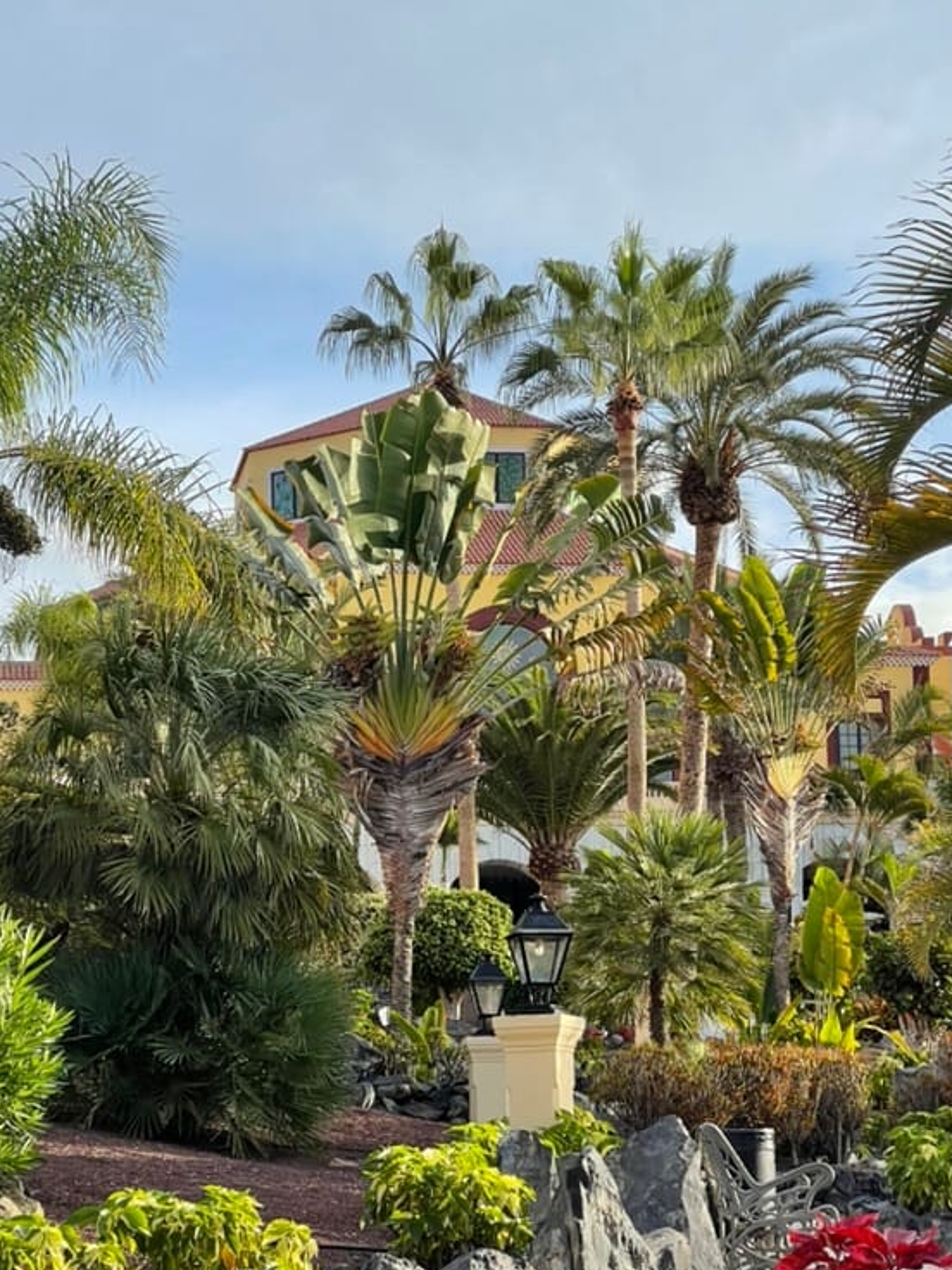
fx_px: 3264
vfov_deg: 22.0
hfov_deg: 16.6
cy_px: 799
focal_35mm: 89
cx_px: 524
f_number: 2.2
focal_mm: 7.5
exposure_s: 1/615
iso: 20
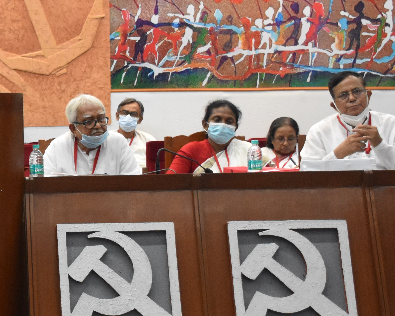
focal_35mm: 96
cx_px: -100
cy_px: 175
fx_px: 1122
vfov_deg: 16.0
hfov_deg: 18.7
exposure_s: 1/60
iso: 2800
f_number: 3.8
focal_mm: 24
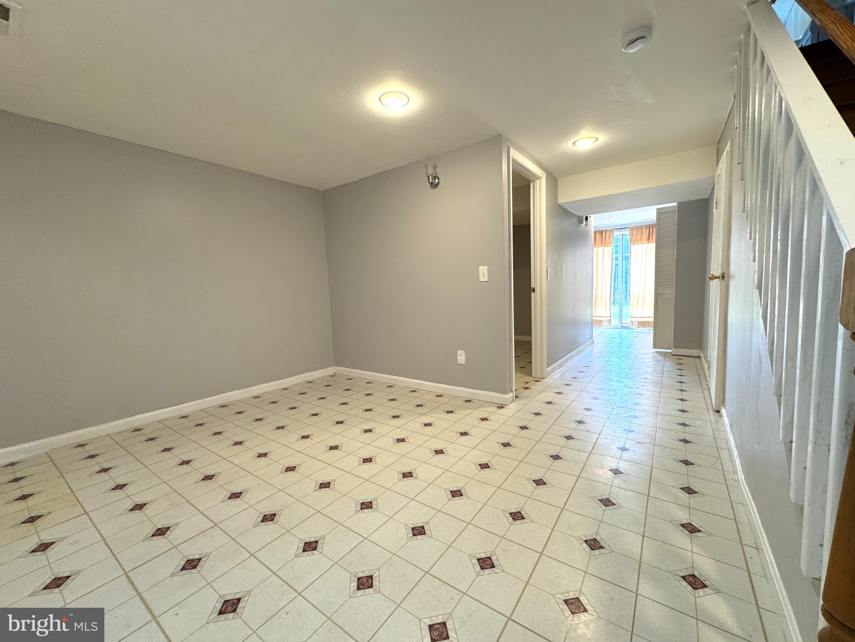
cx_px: 428
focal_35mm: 14
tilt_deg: -6.1
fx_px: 346
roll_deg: +2.4
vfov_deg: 85.7
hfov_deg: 102.1
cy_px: 321
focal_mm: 2.22
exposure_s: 1/120
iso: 160
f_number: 2.2
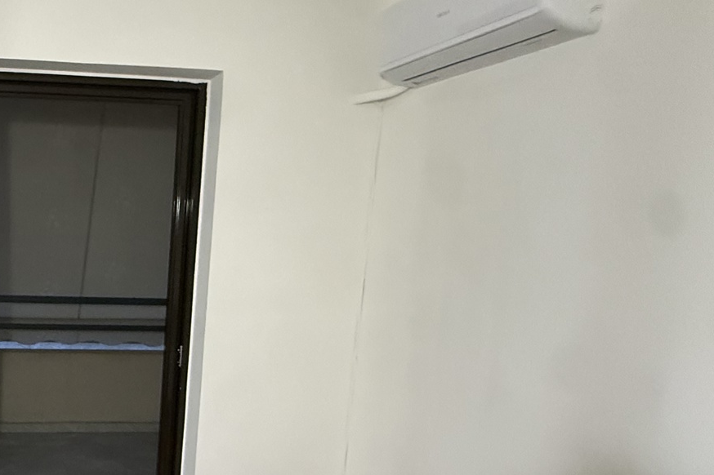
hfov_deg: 49.9
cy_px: 313
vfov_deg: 40.6
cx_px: 30
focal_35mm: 32
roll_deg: -1.9
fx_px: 634
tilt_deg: -7.9
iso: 800
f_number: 2.2
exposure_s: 1/50
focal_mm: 2.22
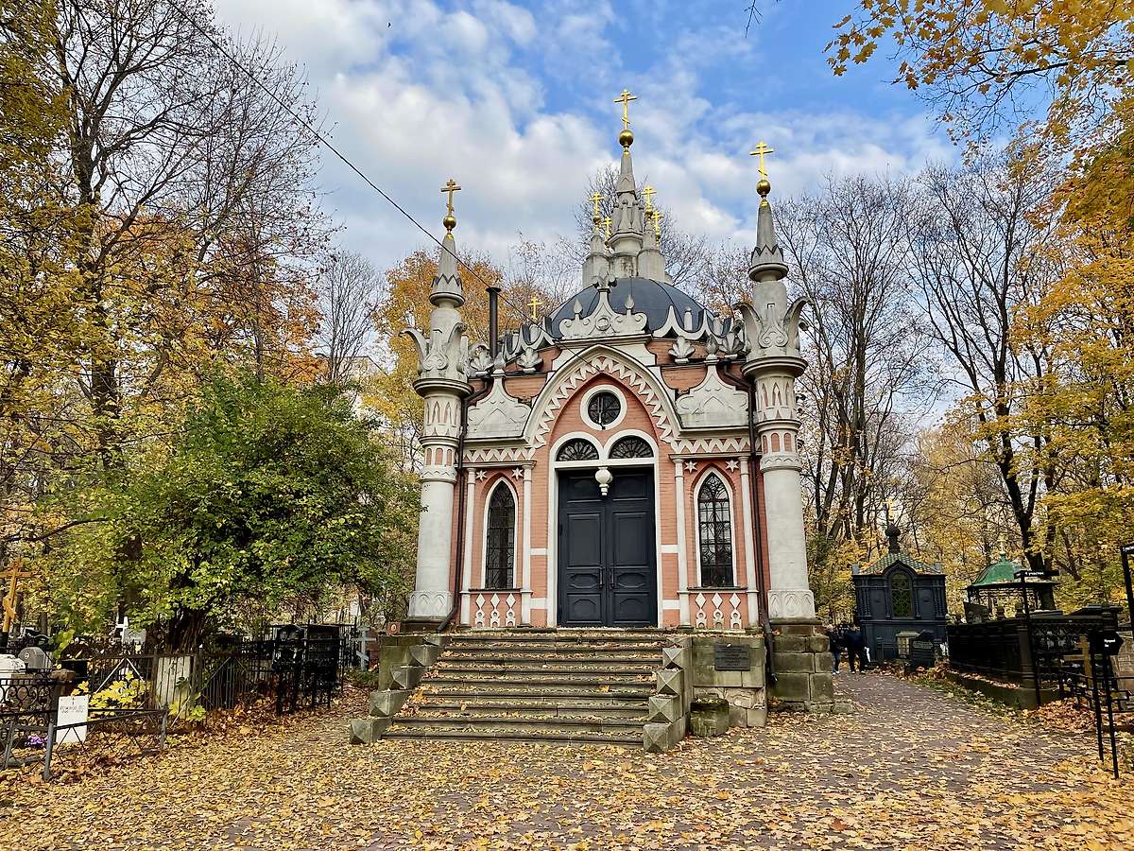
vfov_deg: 53.1
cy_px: 426
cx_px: 567
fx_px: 852
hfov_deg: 67.3
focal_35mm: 26
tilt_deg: +14.2
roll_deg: -0.4
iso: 32
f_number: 1.6
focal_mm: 4.2
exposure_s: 1/903
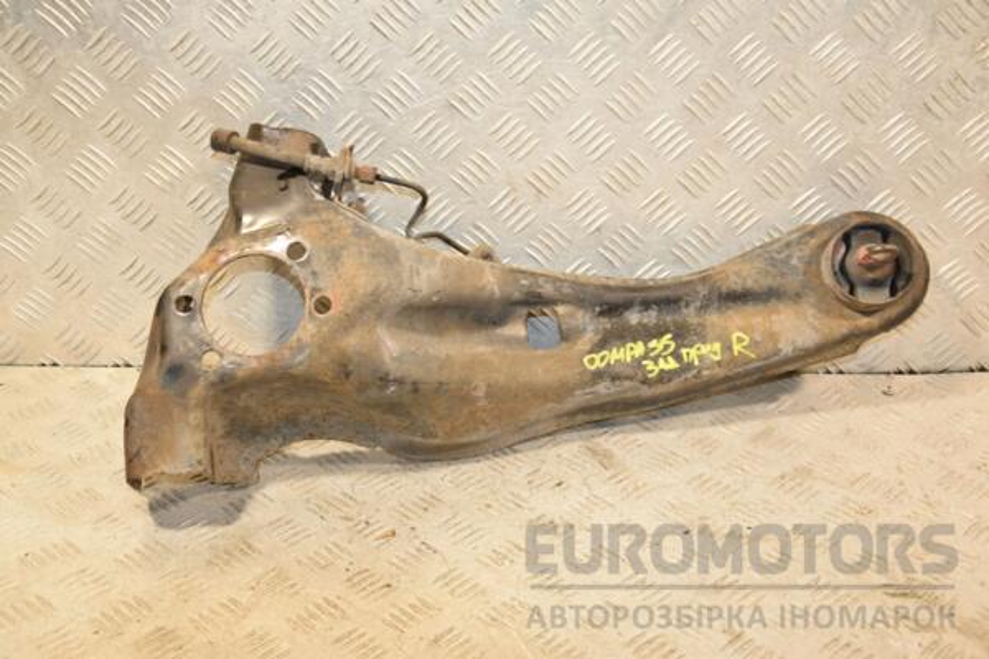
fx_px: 1401
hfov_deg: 38.9
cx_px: 494
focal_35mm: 51
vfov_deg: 26.5
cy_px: 330
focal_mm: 34
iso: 800
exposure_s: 1/200
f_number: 5.6
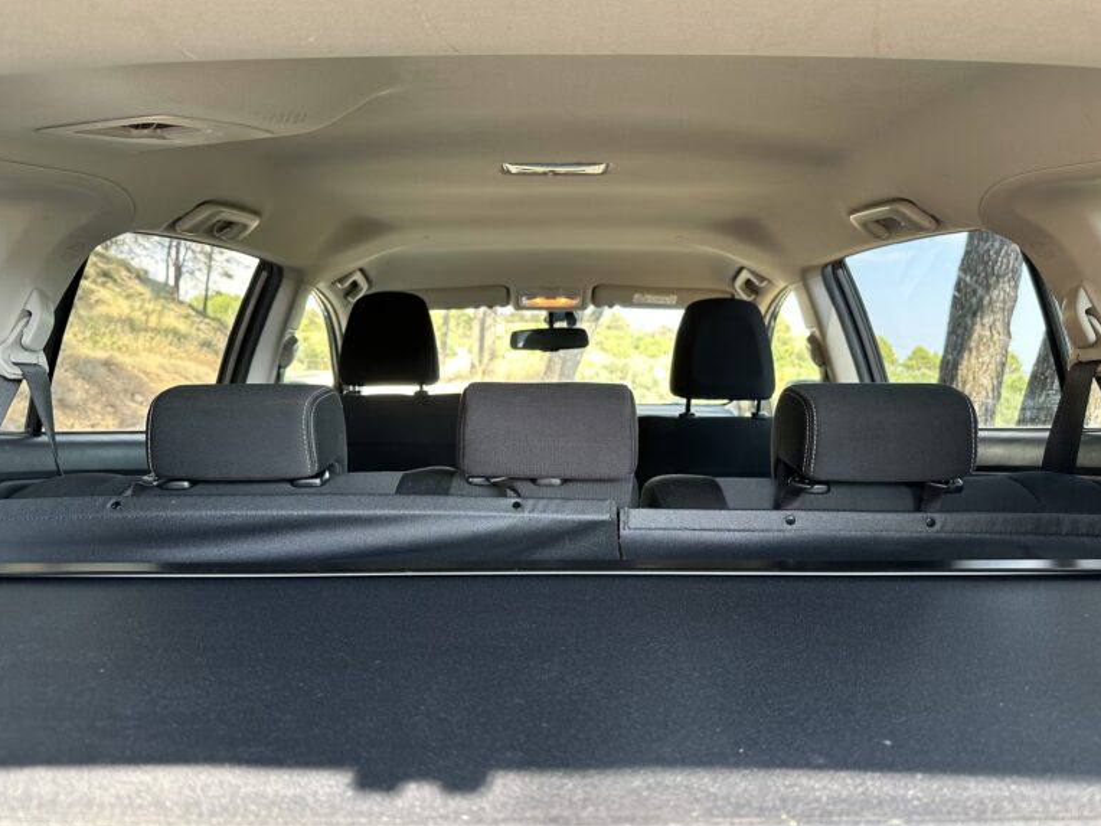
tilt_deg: -0.6
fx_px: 795
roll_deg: +4.5
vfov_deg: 54.9
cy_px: 420
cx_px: 548
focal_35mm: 25
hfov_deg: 69.4
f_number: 1.78
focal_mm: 6.86
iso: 125
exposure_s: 1/121
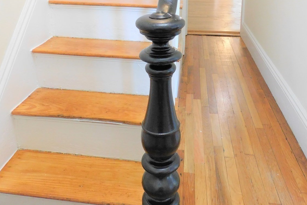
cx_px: 154
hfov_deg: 55.8
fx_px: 290
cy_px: 20
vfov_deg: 36.4
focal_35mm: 34
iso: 400
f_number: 3.3
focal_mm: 4.3
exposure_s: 1/25
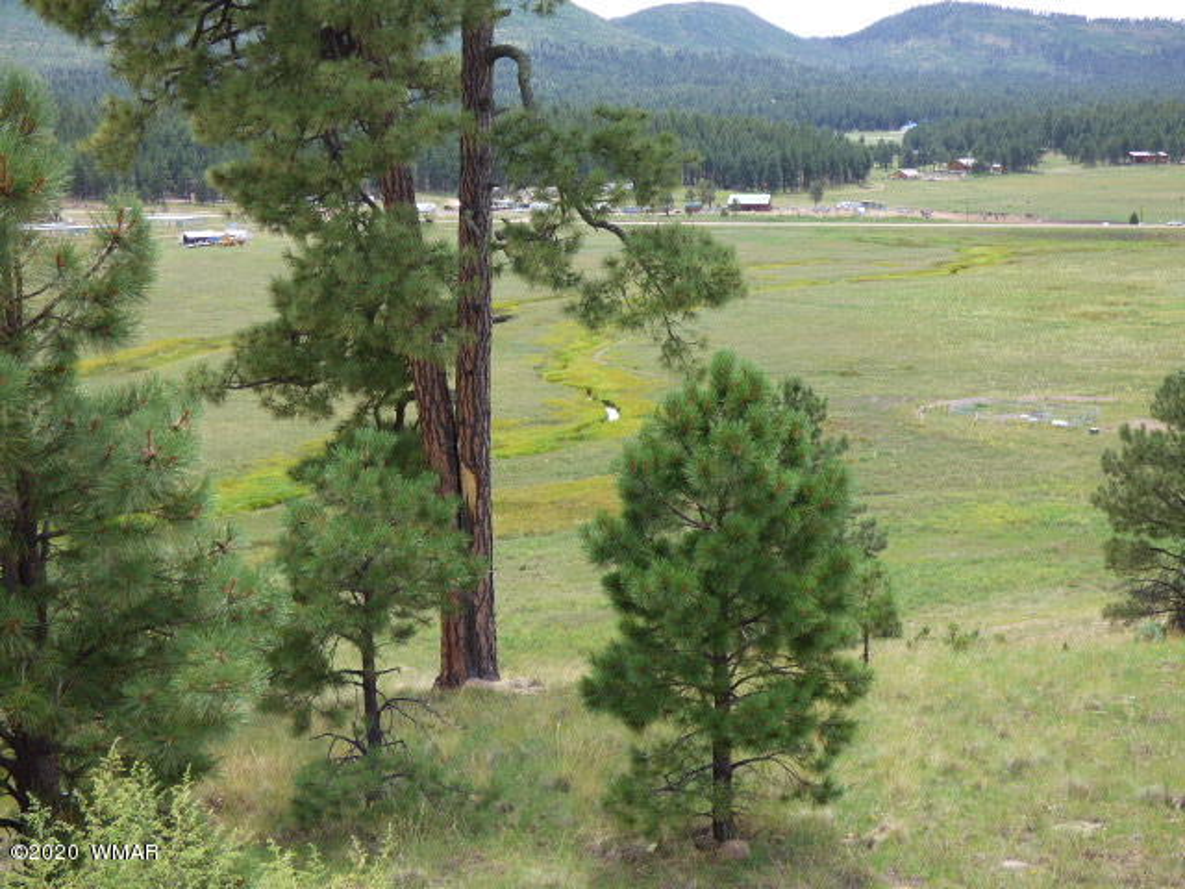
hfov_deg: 38.2
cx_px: 592
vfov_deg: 29.1
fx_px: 1712
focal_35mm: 50
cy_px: 444
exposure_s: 1/250
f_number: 3.8
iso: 100
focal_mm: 8.68
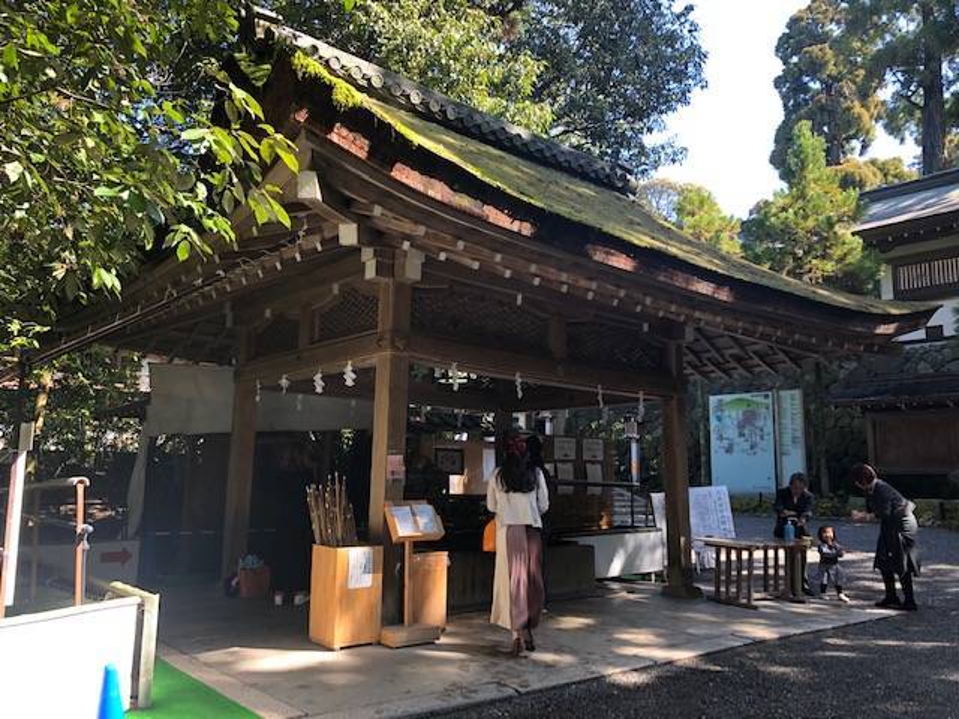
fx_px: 776
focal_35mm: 28
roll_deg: +1.1
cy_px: 360
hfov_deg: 63.4
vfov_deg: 49.7
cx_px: 480
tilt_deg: +10.5
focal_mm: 3.99
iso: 40
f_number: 1.8
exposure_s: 1/120
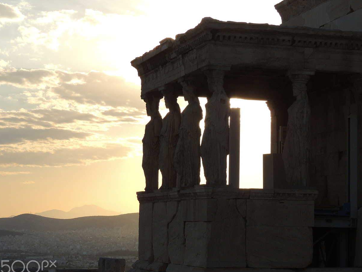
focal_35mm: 112
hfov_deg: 17.5
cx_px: 221
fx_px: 1171
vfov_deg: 13.2
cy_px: 127
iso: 100
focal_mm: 15.1
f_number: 4
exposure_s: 1/1000
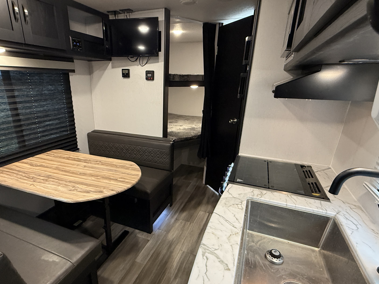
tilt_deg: -22.1
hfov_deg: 81.4
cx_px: 166
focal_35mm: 20
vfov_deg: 65.7
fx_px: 219
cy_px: 160
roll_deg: -1.4
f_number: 2.2
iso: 500
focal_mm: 2.22
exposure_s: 1/60
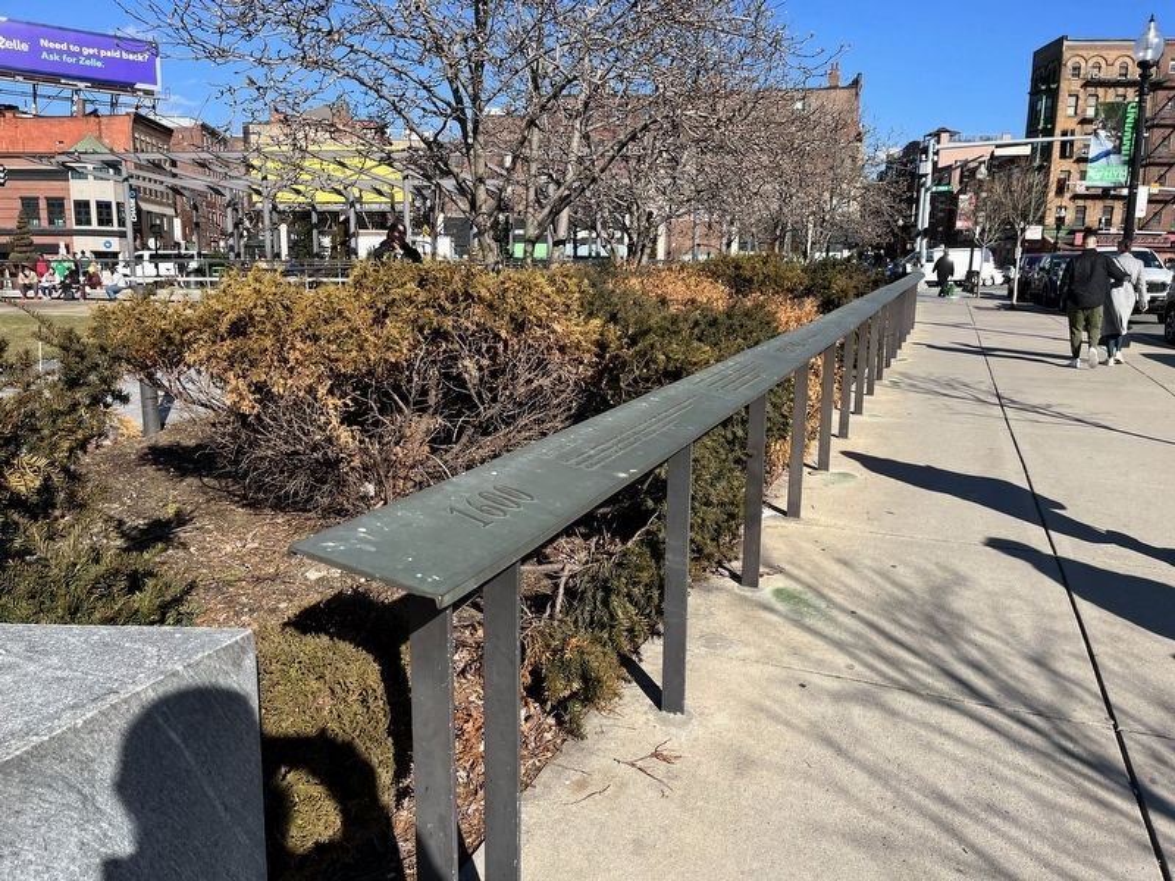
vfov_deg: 53.1
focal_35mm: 26
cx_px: 588
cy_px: 440
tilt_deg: -10.4
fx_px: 883
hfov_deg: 67.3
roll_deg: -0.1
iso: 50
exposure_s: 1/2755
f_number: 1.6
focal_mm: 5.1
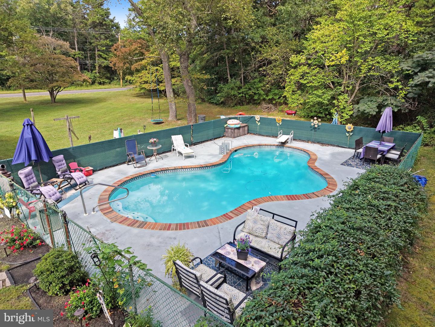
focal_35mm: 24
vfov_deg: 56.8
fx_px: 302
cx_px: 218
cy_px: 164
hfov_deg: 71.6
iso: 290
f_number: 1.8
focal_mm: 8.67
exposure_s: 1/2000
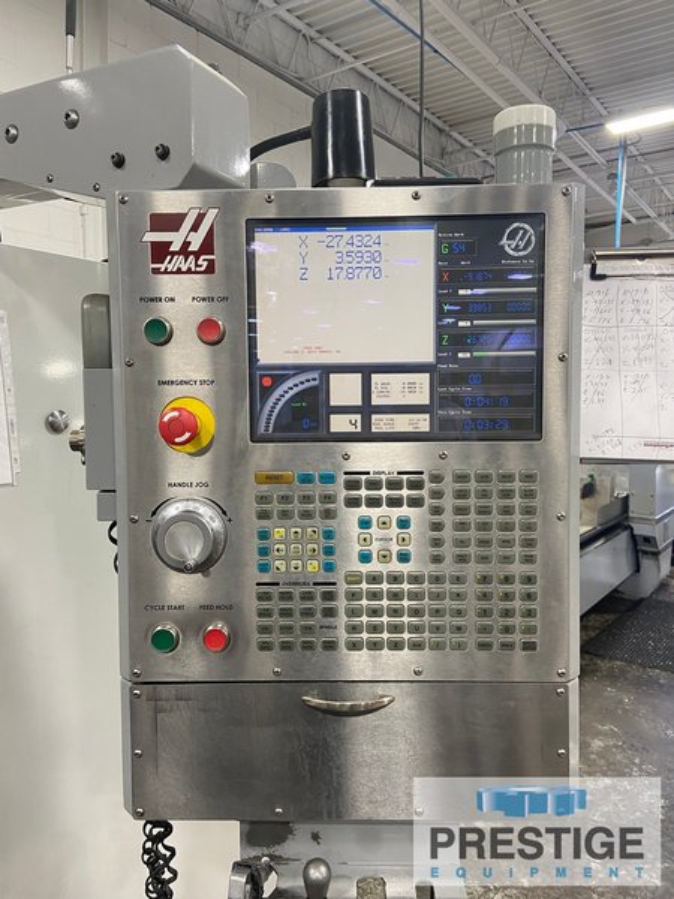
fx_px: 675
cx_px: 337
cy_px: 450
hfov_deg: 53.1
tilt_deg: -2.2
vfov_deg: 67.3
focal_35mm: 26
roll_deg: +0.3
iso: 80
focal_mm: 4.25
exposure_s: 1/60
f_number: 1.8
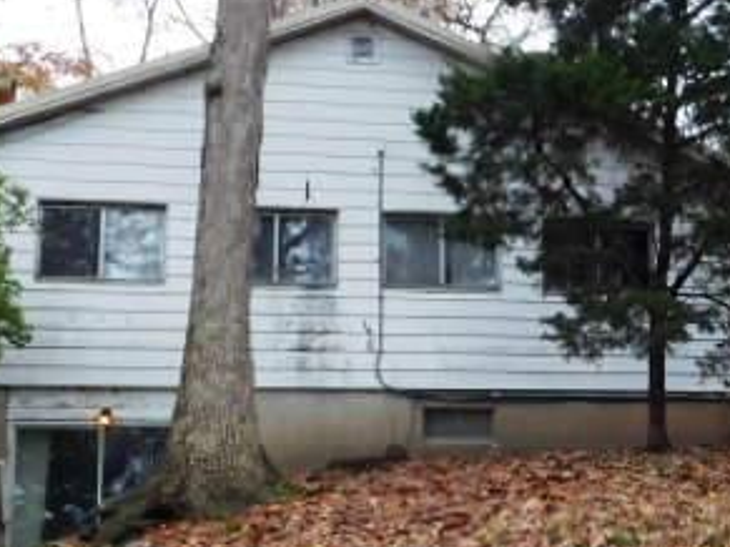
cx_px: 627
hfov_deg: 28.5
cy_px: 344
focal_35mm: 66
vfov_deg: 22.2
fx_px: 1391
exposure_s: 1/30
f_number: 3.2
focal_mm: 5.3
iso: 125
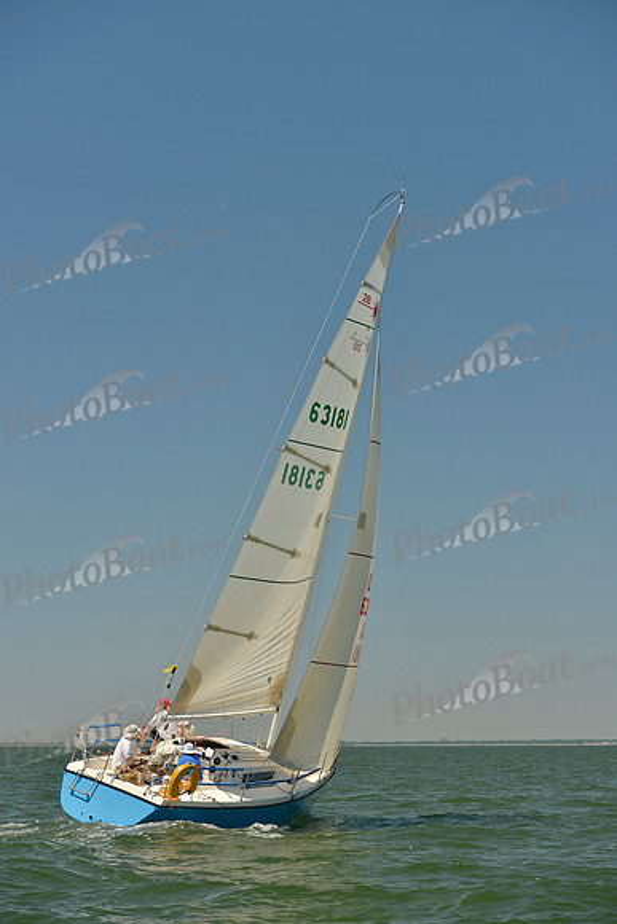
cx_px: 308
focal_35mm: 70
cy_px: 462
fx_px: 1798
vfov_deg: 28.8
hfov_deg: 19.5
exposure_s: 1/640
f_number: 6.3
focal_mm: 70
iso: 200
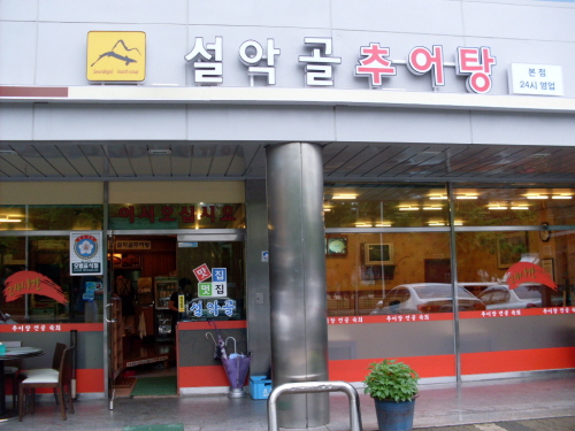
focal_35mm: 38
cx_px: 288
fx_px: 631
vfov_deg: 37.7
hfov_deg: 49.0
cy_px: 216
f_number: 2.8
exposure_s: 1/90
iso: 100
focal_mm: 6.3
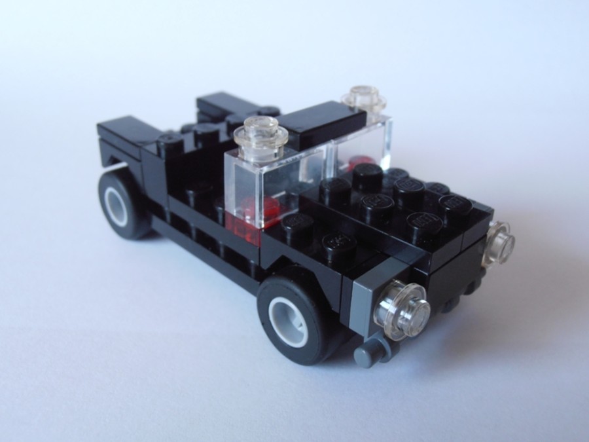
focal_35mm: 37
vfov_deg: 38.7
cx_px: 294
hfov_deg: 50.1
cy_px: 221
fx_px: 630
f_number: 3.9
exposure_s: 1/25
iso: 125
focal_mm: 6.61
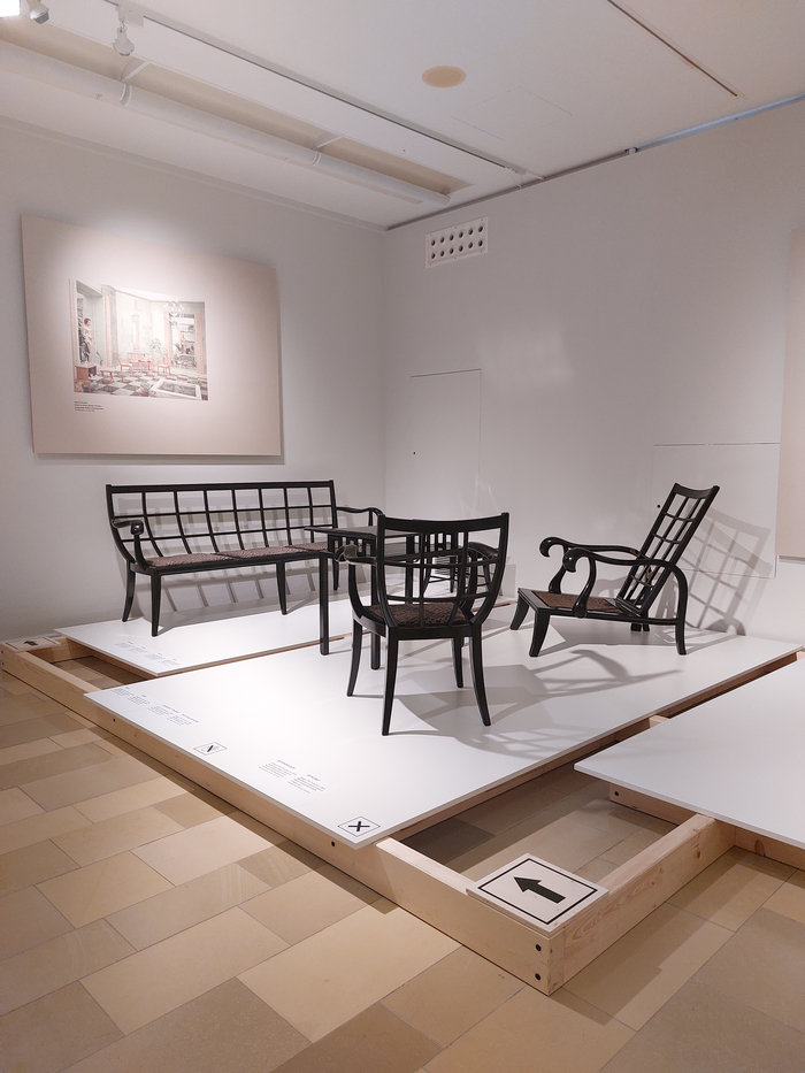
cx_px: 402
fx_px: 744
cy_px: 536
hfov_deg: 56.8
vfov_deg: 71.6
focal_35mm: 24
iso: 320
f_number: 1.8
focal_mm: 5.23
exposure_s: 1/50
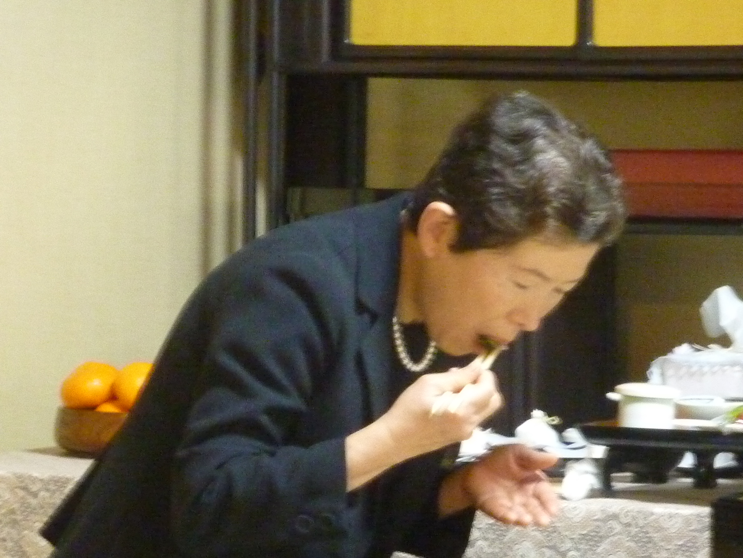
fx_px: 4937
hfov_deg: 8.6
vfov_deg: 6.5
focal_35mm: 230
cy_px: 279
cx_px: 372
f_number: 4.4
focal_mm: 21
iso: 800
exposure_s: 1/15
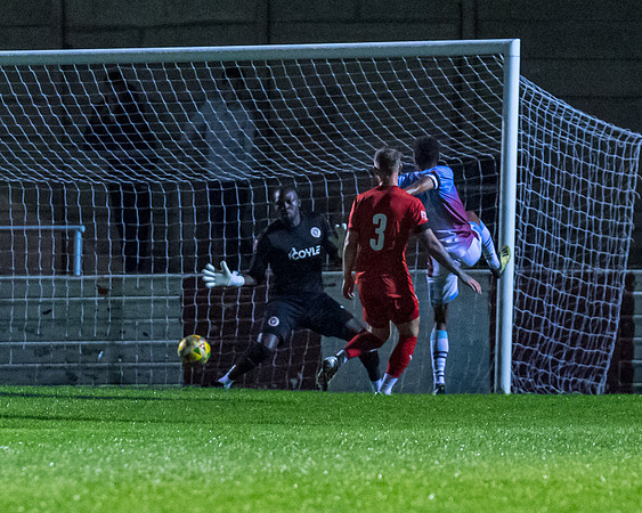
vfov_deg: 2.7
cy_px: 338
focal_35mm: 565
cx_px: 175
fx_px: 10729
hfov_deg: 3.4
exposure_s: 1/1000
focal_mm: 220
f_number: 4
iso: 8000
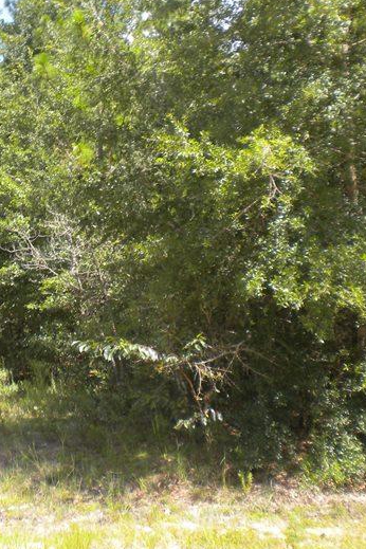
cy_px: 204
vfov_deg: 31.3
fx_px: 976
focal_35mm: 64
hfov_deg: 20.6
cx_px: 6
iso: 80
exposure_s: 1/166
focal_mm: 6.3
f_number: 4.6
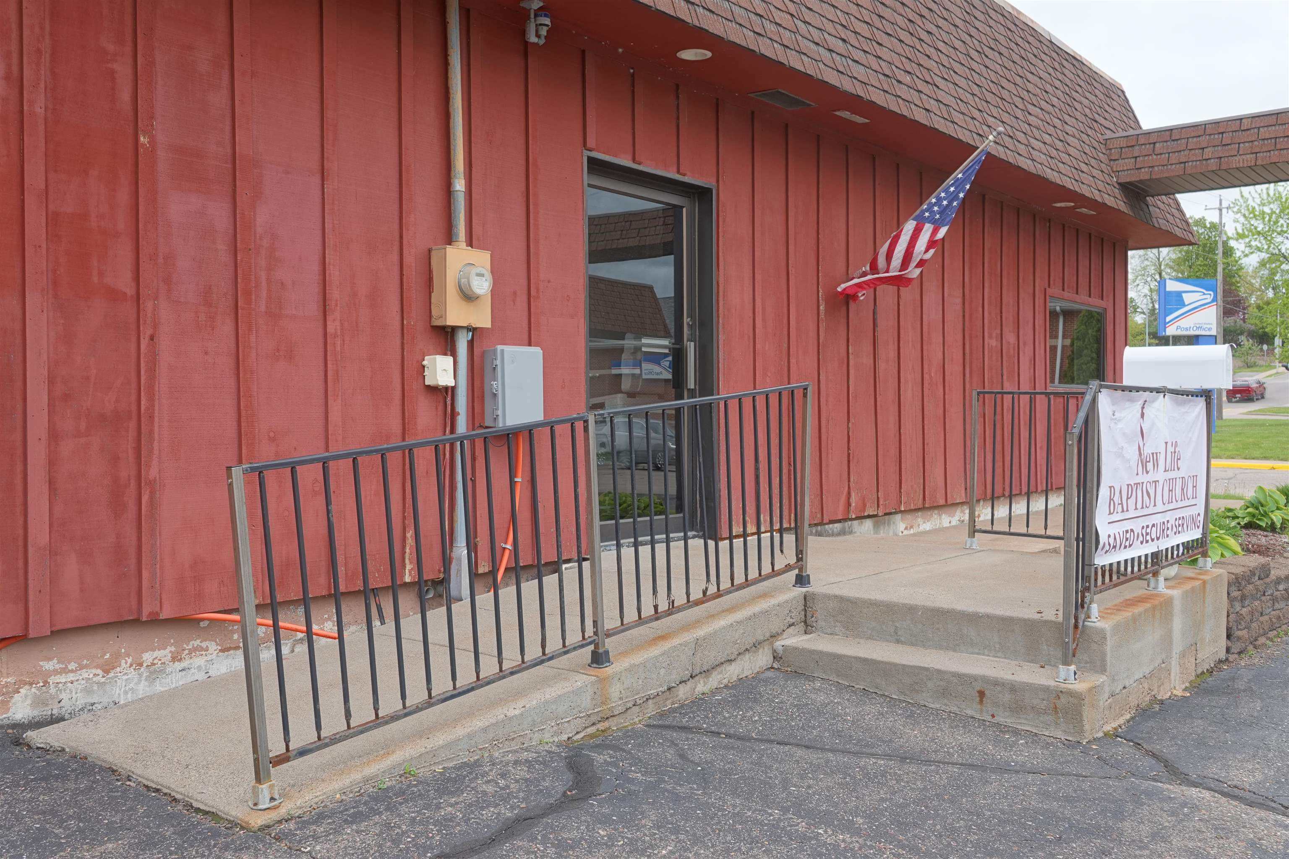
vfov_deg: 42.3
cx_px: 644
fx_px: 1110
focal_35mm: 31
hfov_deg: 60.3
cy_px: 430
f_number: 3.2
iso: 100
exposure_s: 1/250
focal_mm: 11.51
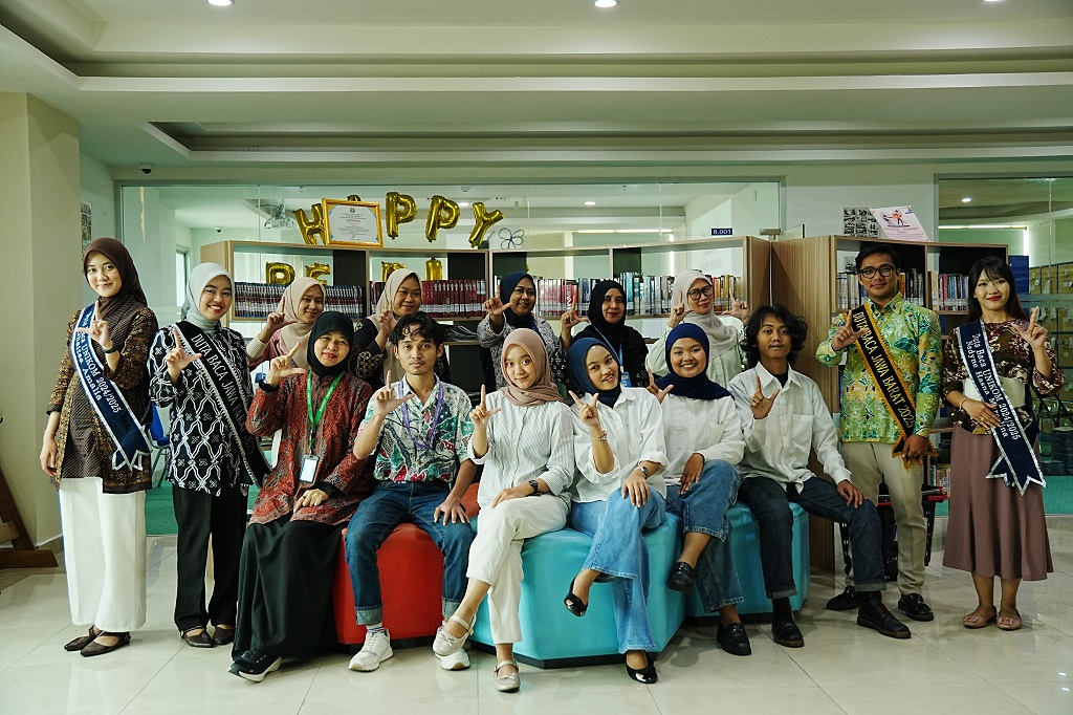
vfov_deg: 35.5
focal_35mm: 38
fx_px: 1117
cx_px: 536
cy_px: 358
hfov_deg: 51.3
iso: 500
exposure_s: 1/125
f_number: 2.8
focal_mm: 25
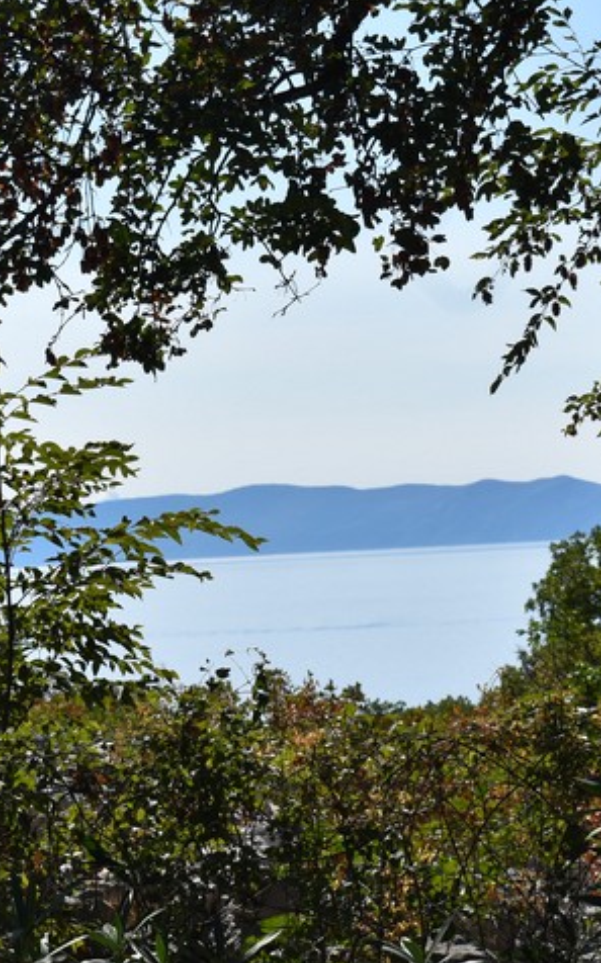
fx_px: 4171
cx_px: 232
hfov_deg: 8.2
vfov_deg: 13.2
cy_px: 504
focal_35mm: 159
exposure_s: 1/320
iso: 100
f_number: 9
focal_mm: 55
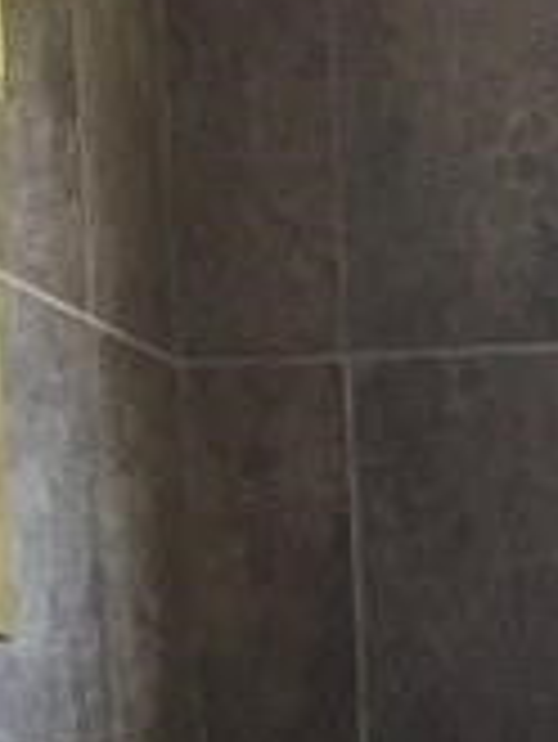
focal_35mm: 180
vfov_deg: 9.2
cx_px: 855
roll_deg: +0.4
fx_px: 3864
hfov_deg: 8.1
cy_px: 2096
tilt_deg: -15.0
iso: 125
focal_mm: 4.15
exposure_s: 1/30
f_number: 2.2
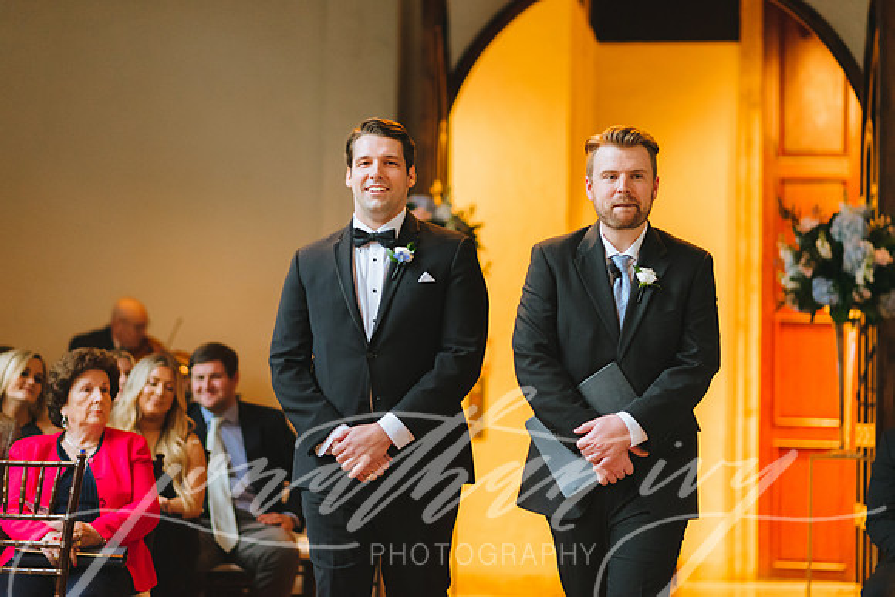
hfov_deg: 22.2
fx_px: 2282
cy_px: 275
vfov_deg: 14.9
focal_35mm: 92
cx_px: 412
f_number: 2
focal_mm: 85
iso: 2500
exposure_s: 1/200
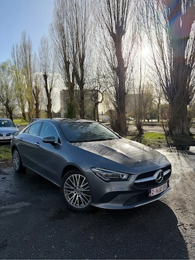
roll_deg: +0.5
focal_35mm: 24
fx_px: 180
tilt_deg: -4.9
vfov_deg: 71.6
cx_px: 98
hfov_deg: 56.8
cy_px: 130
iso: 100
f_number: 1.78
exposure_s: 1/3021
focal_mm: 6.76
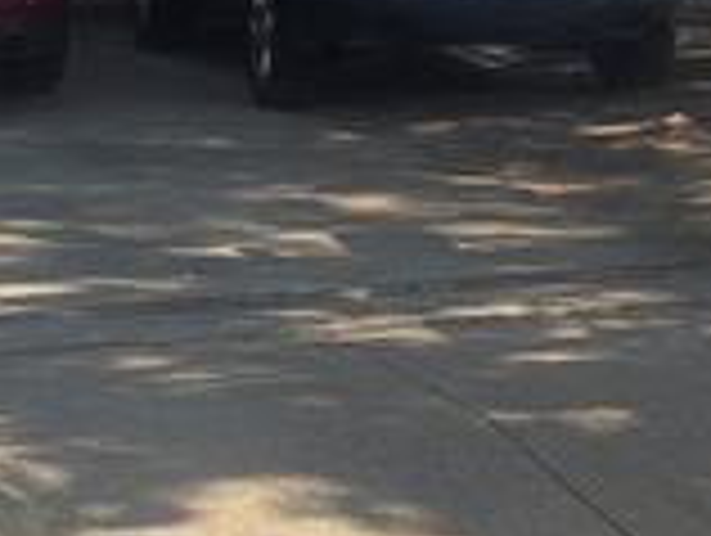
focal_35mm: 149
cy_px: -104
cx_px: 567
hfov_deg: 13.2
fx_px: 3065
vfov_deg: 9.8
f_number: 1.7
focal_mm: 6.3
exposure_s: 1/374
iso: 12
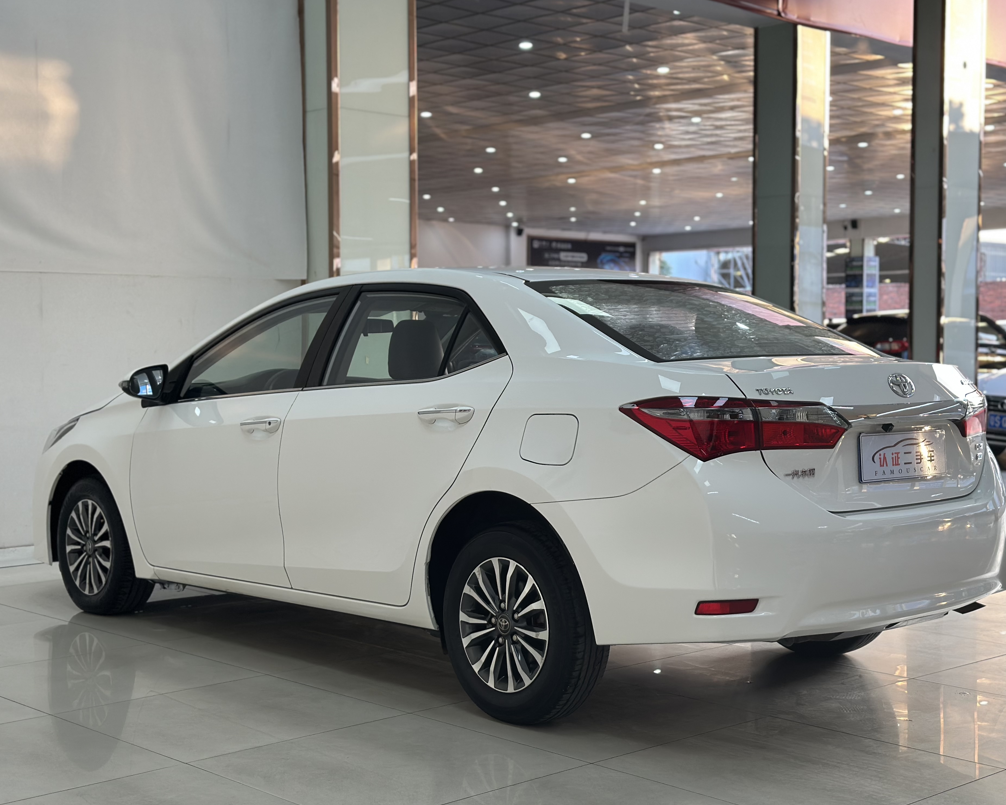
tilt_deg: -2.4
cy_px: 398
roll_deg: -0.1
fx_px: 1518
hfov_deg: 36.6
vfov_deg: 29.7
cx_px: 526
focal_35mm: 51
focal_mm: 6.86
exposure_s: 1/140
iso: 64
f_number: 1.78
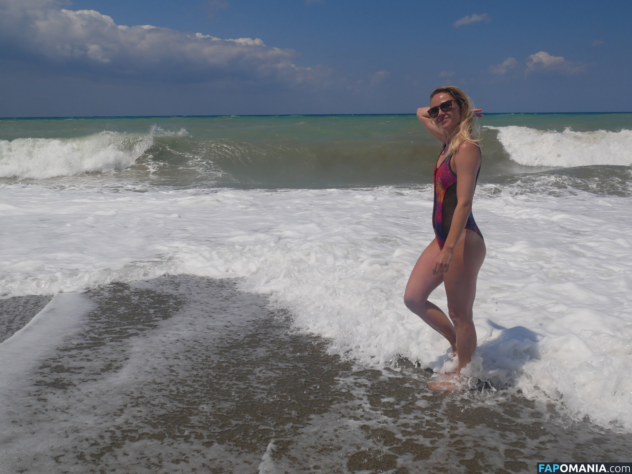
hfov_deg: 56.8
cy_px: 237
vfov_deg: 44.2
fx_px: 585
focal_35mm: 32
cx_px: 316
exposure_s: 1/1000
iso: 200
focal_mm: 16
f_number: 11
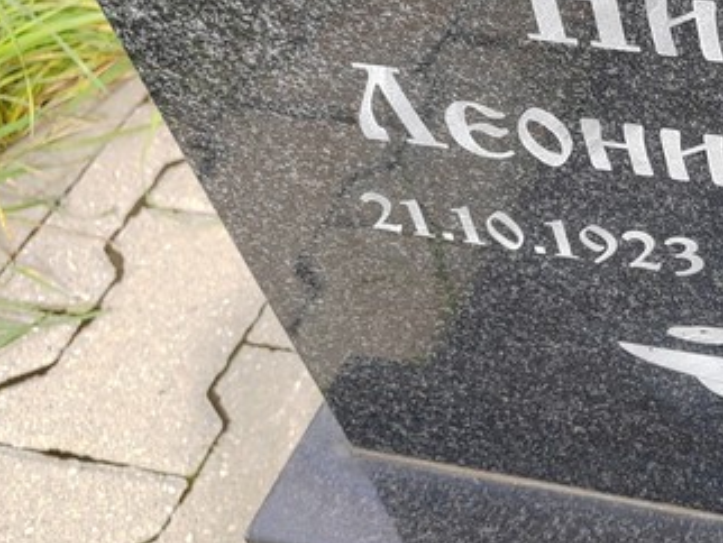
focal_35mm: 67
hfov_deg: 25.9
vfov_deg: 21.7
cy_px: 128
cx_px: 869
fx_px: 1400
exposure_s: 1/460
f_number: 1.9
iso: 100
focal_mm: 5.52
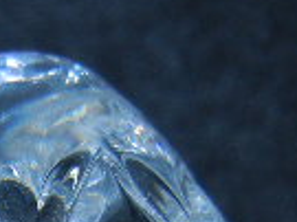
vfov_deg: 9.6
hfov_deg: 13.4
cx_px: -92
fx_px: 1217
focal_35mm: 142
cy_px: 477
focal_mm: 5.4
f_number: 7
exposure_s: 1/30
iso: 200
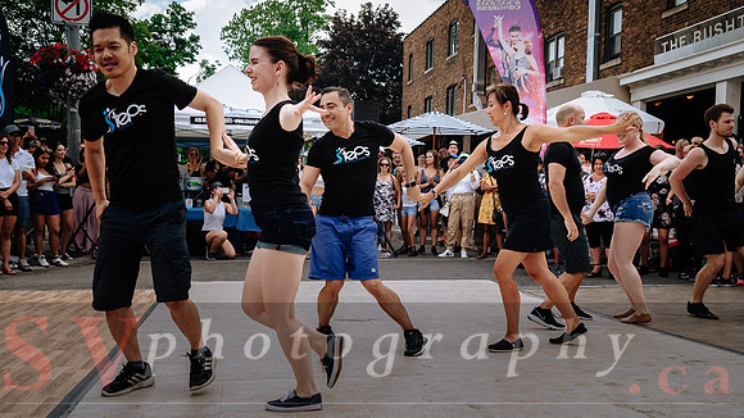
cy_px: 243
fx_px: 711
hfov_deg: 55.2
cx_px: 359
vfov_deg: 32.7
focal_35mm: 36
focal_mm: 22
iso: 100
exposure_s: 1/1250
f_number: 4
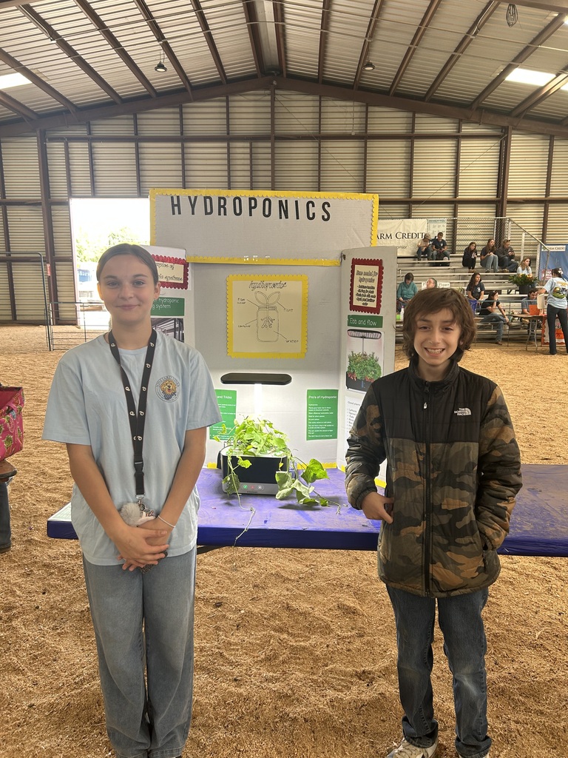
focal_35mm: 26
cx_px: 284
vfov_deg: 67.3
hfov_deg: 53.1
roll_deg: -0.5
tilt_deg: -9.5
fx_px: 569
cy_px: 379
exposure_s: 1/121
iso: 80
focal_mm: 5.7
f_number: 1.5
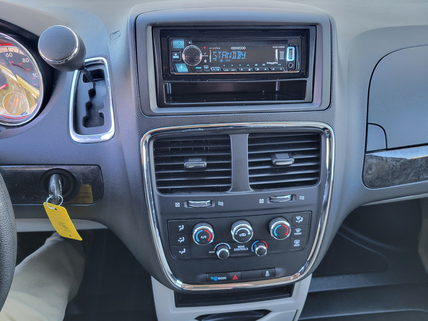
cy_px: 160
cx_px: 214
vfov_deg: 53.1
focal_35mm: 26
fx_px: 321
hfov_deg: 67.3
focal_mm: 5.4
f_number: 1.8
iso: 200
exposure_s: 1/40
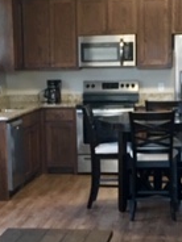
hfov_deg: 14.6
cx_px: 66
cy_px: 193
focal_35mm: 101
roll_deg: +1.6
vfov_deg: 19.3
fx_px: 708
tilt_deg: -10.4
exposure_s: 1/15
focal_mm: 4.15
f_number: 2.2
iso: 80
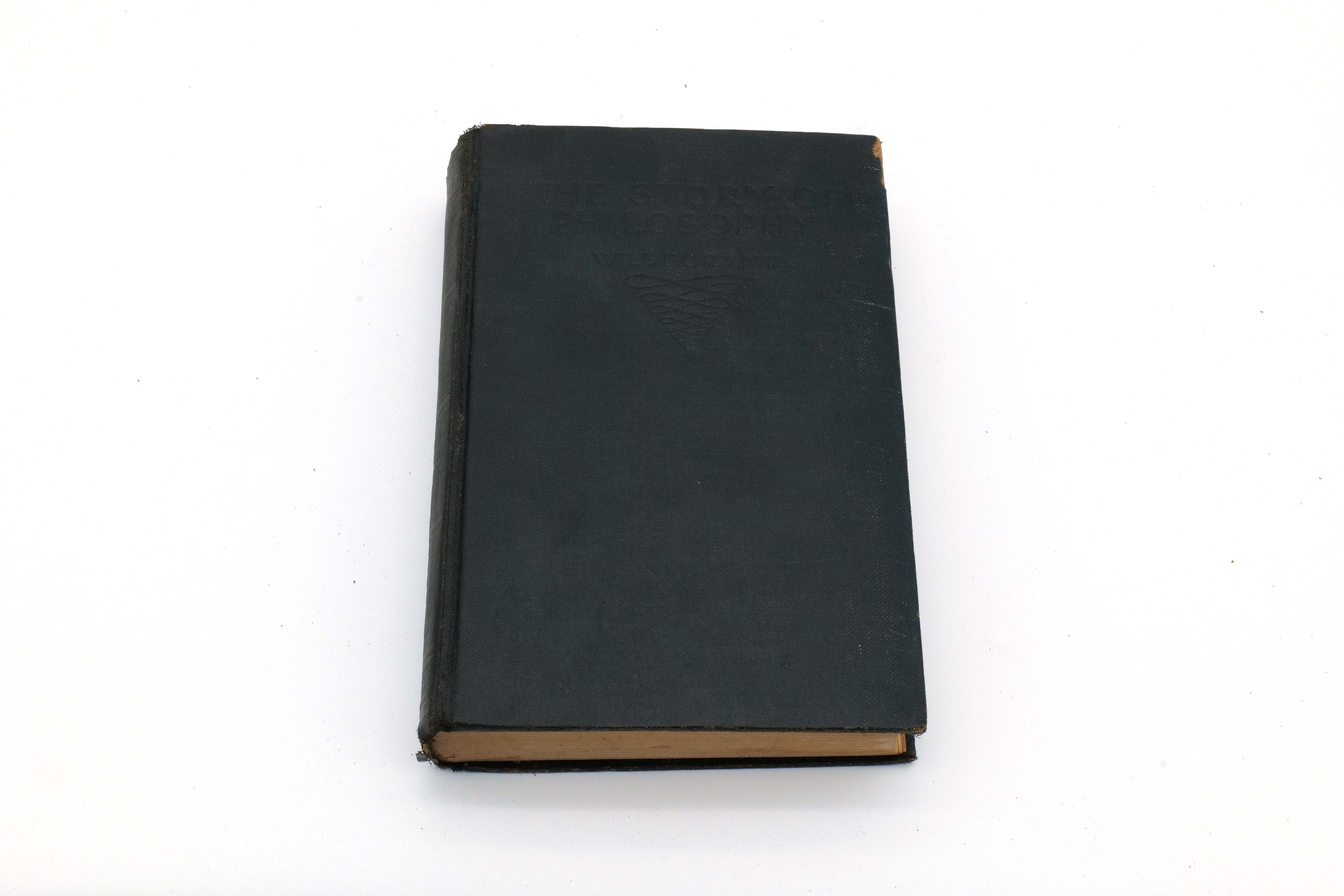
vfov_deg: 27.0
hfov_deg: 39.6
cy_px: 448
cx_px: 672
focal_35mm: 50
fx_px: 1867
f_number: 22
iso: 2000
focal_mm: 50
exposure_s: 1/80
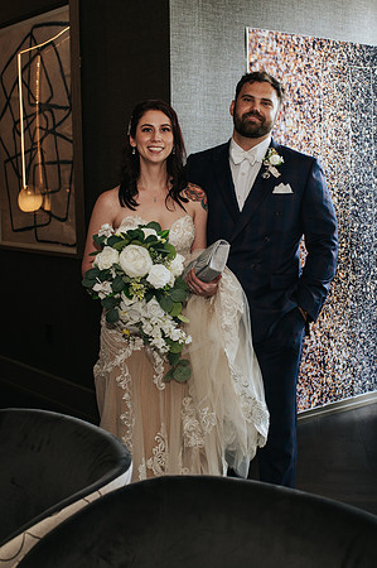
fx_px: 830
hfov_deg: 25.6
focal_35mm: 53
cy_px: 284
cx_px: 190
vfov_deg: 37.8
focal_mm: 35
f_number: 3.5
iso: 1000
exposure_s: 1/200
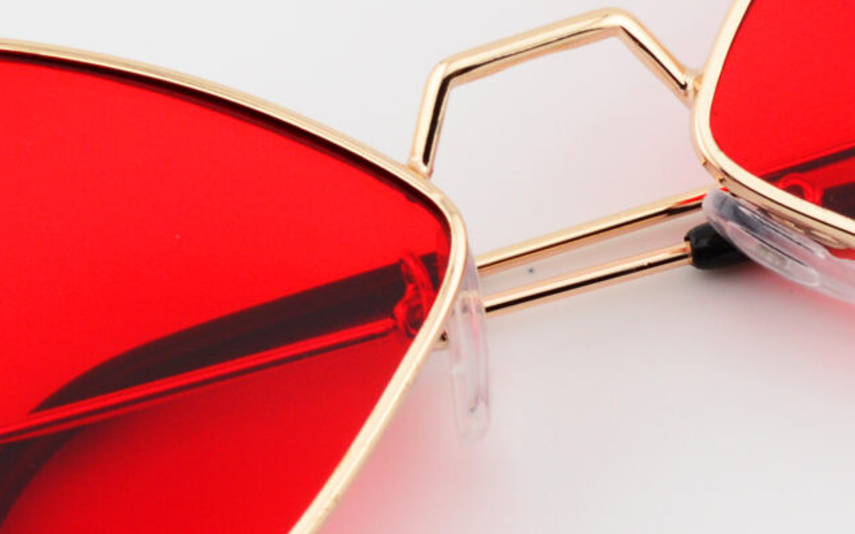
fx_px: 5730
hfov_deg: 8.5
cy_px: 281
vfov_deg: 5.3
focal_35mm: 246
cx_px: 618
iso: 200
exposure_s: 1/125
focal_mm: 40
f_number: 11
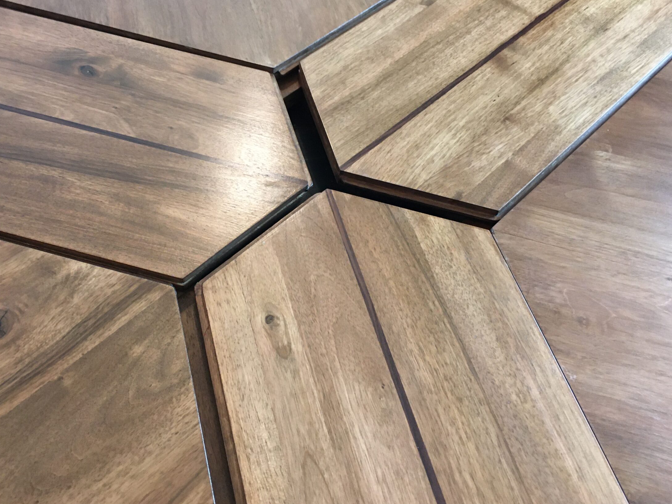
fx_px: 660
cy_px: 227
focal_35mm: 34
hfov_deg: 53.8
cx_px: 291
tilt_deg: -54.3
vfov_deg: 41.7
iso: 200
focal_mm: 4.15
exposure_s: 1/20
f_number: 2.2
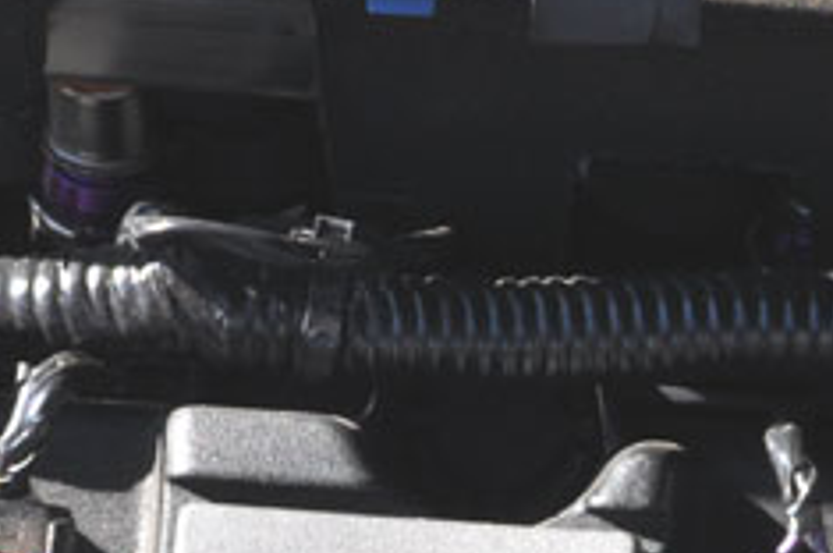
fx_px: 4113
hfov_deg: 11.4
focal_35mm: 178
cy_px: 985
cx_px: 876
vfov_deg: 7.5
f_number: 13
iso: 200
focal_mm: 26
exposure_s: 1/100
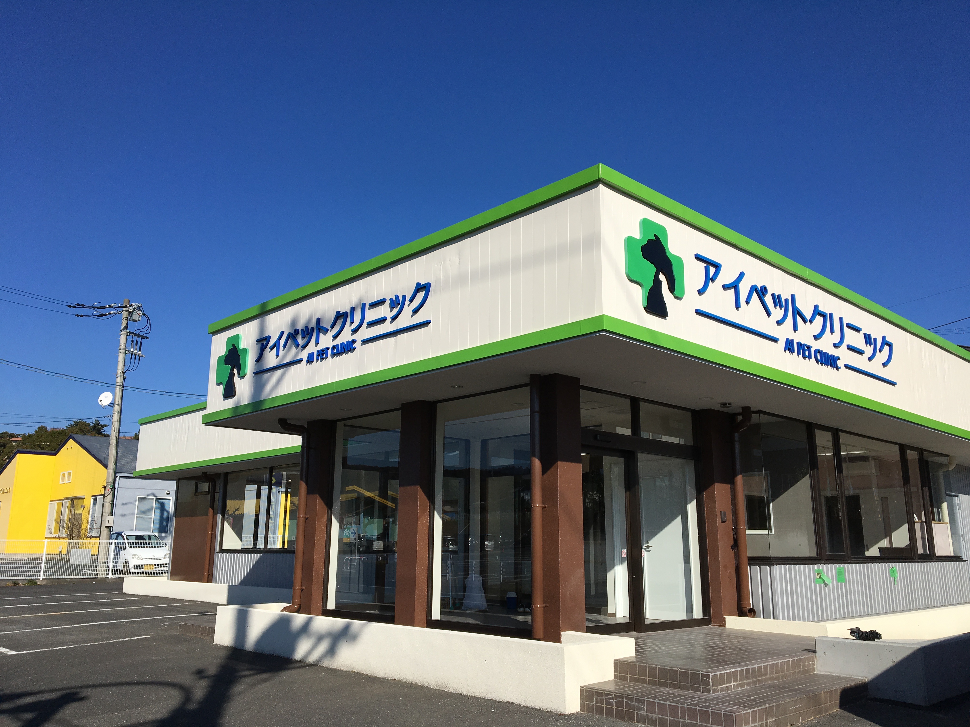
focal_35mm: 29
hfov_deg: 61.7
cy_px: 364
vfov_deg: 48.2
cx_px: 485
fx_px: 813
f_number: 2.2
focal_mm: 4.15
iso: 25
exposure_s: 1/3663
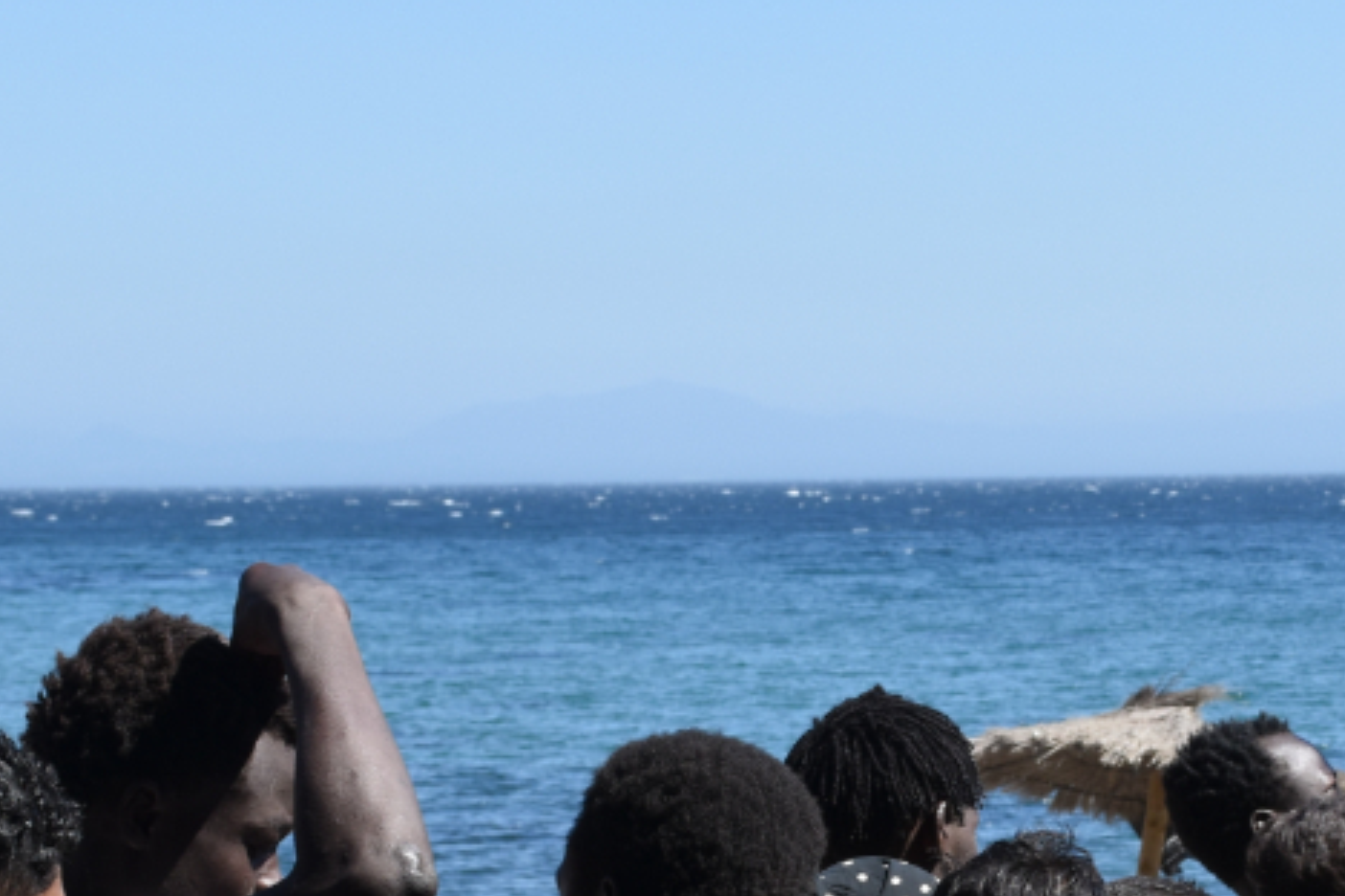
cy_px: 982
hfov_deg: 14.0
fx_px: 5454
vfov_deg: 9.3
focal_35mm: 146
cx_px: 1101
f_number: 9
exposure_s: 1/320
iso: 200
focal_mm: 38
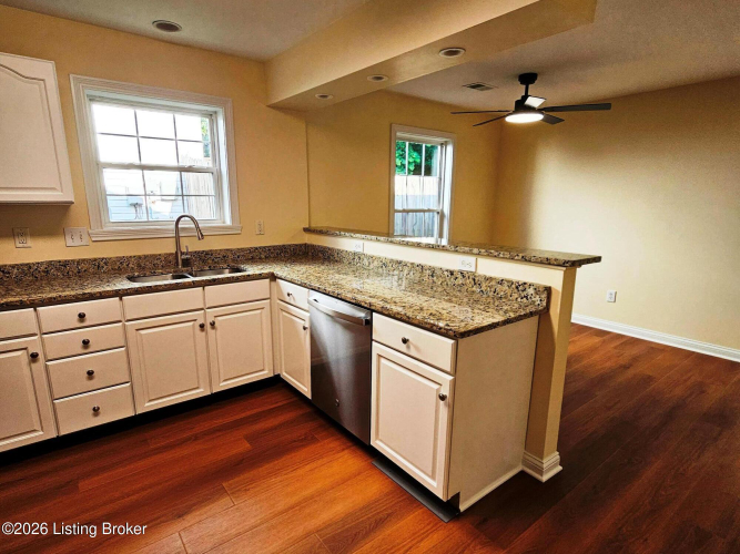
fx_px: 278
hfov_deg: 106.2
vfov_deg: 89.9
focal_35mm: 13
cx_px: 370
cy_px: 277
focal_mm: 2.2
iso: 50
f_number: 2.2
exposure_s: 1/60
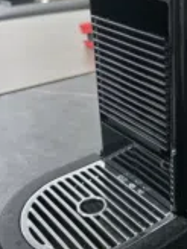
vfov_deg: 33.9
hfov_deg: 25.3
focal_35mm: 56
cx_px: 169
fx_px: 403
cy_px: 76
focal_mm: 6.3
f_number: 1.7
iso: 250
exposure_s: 1/50
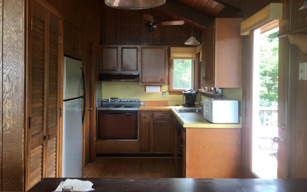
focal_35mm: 31
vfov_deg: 40.6
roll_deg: -0.8
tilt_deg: +0.3
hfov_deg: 61.2
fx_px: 259
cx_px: 152
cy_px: 86
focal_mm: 4.15
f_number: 2.2
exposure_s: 1/40
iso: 32
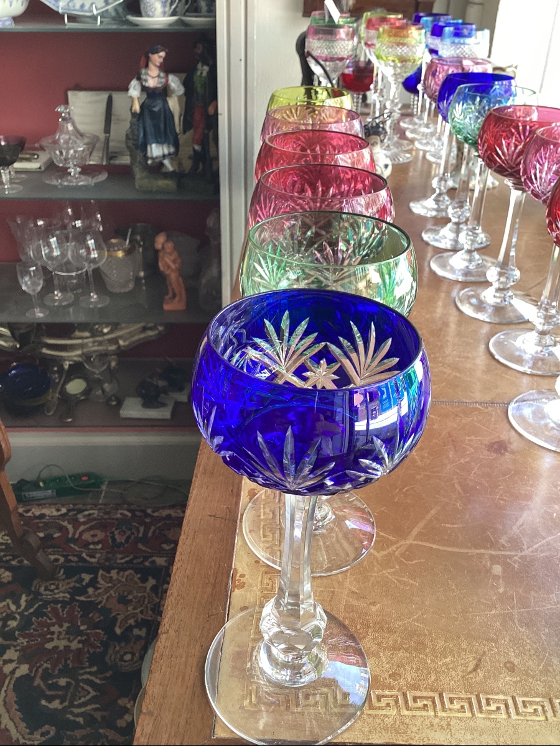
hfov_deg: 45.4
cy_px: 373
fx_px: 669
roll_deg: -2.4
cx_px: 280
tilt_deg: -32.4
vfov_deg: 58.4
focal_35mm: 31
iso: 80
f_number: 2.4
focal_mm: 3.3
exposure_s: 1/60
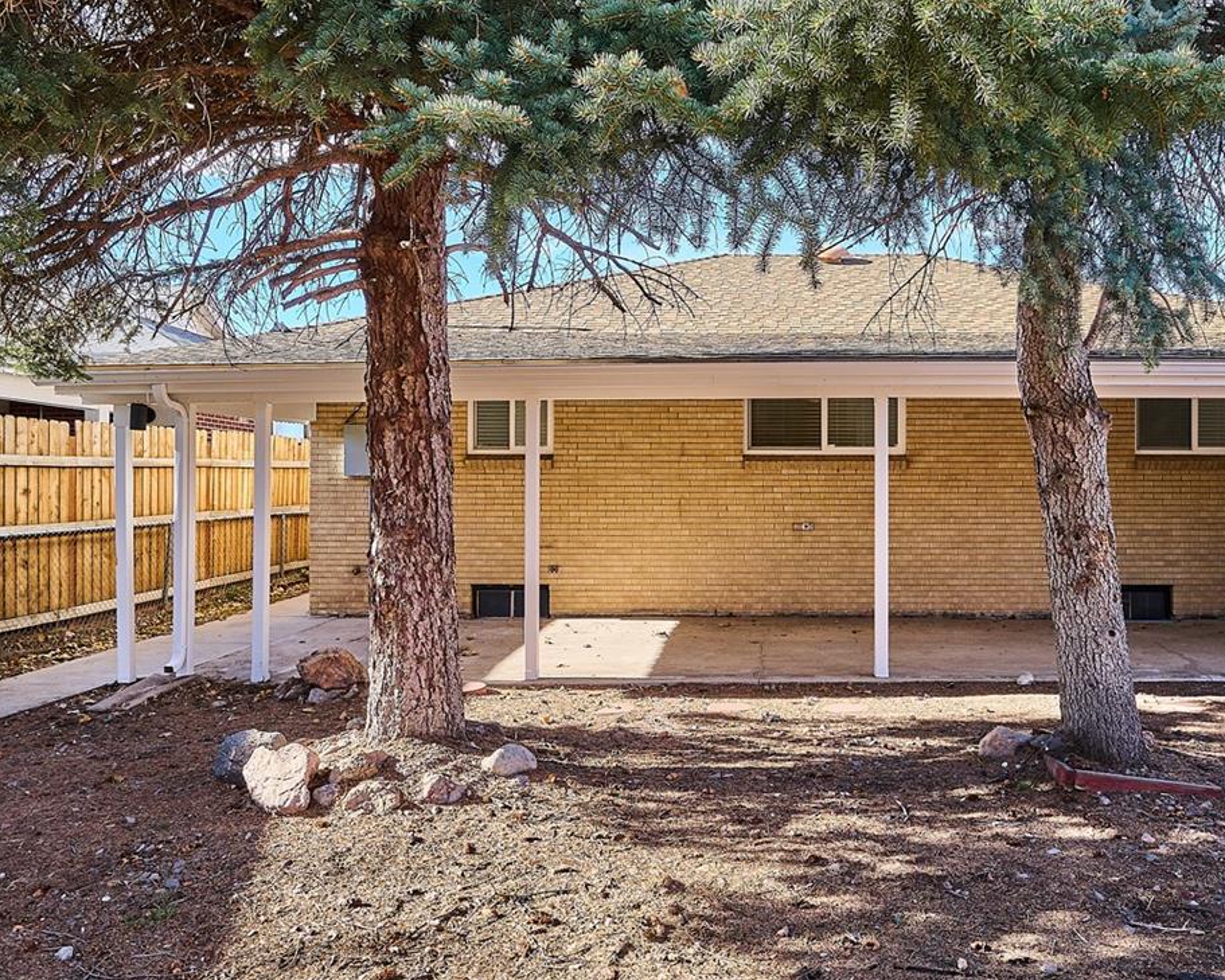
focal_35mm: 29
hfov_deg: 60.1
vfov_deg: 50.2
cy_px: 457
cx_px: 750
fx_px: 1045
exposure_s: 1/160
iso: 400
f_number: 10
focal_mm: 17.5
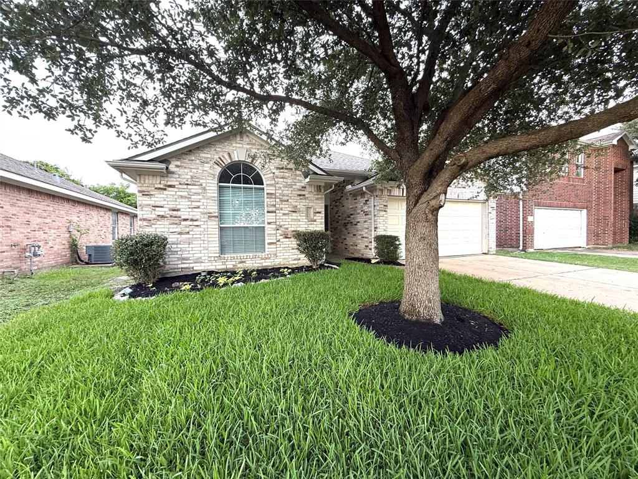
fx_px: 258
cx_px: 319
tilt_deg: -2.1
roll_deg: +1.0
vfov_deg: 85.7
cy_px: 240
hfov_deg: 102.1
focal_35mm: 14
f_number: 2.2
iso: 100
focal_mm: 2.22
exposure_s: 1/99
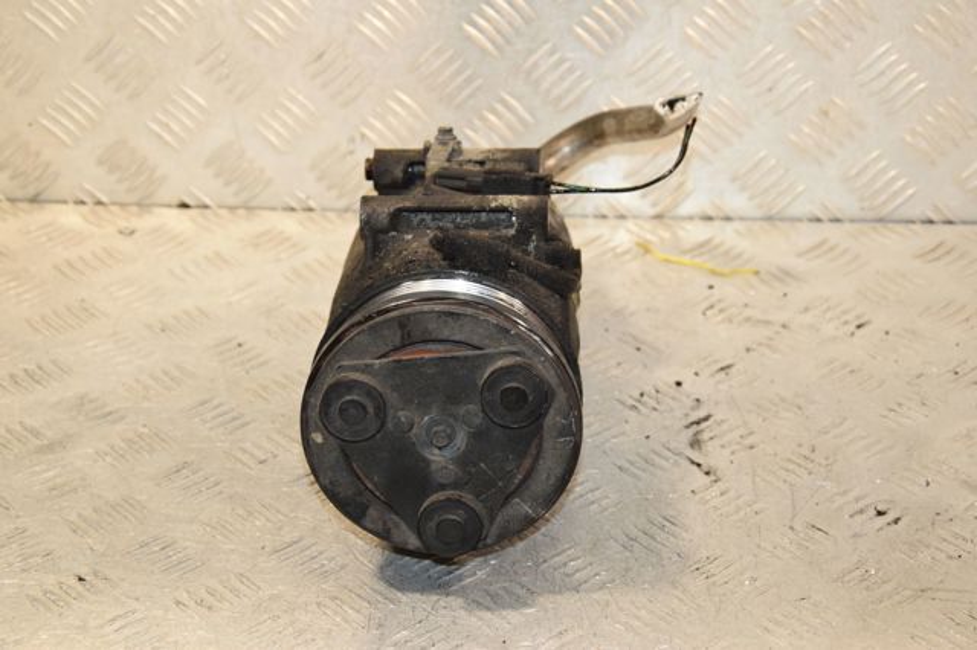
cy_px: 325
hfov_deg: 23.4
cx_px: 488
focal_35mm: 87
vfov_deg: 15.7
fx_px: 2360
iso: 1600
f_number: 6.3
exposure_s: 1/200
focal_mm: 58
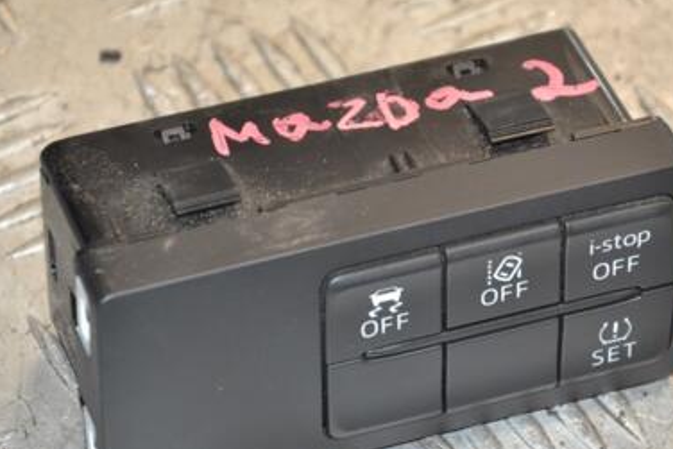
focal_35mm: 220
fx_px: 4114
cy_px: 261
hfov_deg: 9.3
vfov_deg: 6.2
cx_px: 405
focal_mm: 92
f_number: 6.3
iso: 800
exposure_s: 1/200
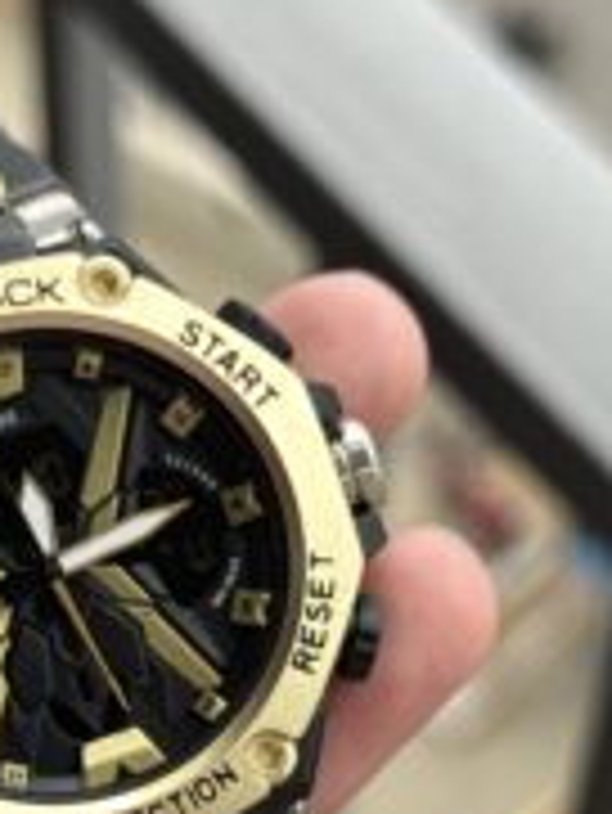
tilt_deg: -59.8
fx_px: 2496
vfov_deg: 18.2
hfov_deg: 13.9
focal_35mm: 106
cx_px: 99
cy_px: 774
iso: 64
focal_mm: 6.76
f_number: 1.78
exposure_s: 1/715
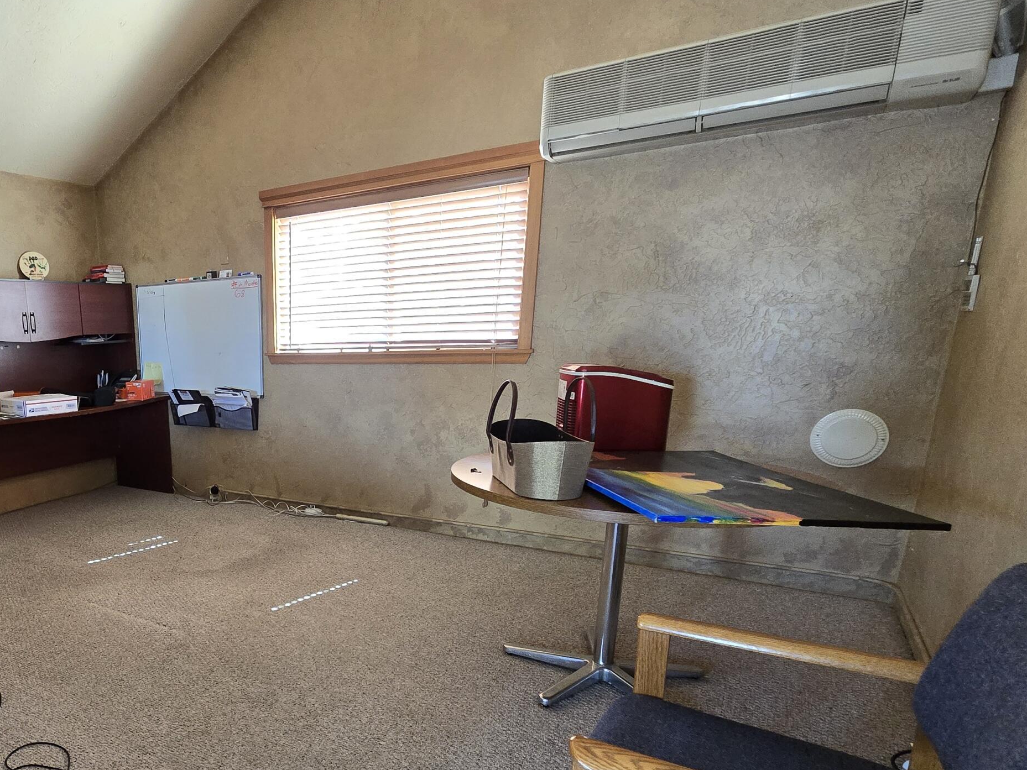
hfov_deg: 72.8
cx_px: 243
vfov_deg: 62.2
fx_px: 623
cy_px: 500
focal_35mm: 21
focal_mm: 2.2
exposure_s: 1/60
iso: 400
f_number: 2.2
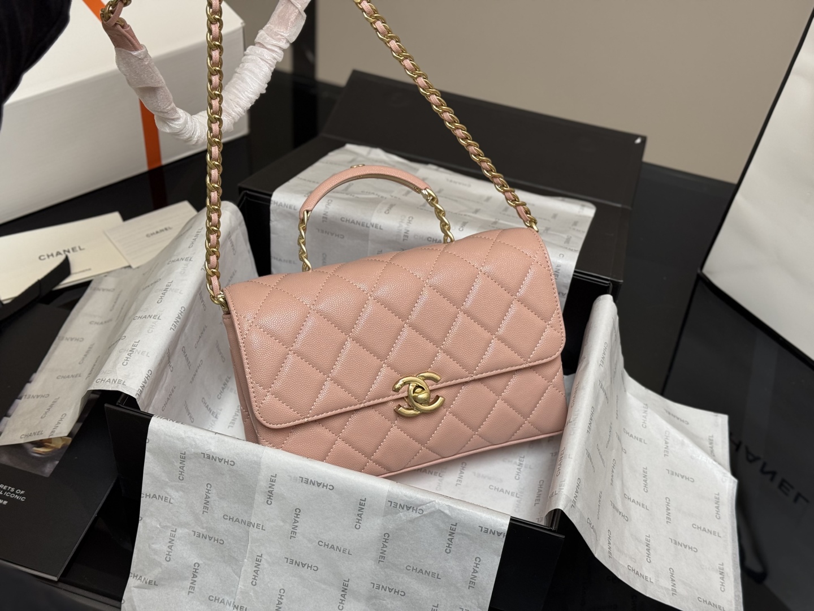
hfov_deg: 39.7
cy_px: 306
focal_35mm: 48
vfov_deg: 30.3
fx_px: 1129
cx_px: 407
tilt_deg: -47.4
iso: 100
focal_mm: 6.76
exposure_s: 1/114
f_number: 1.78
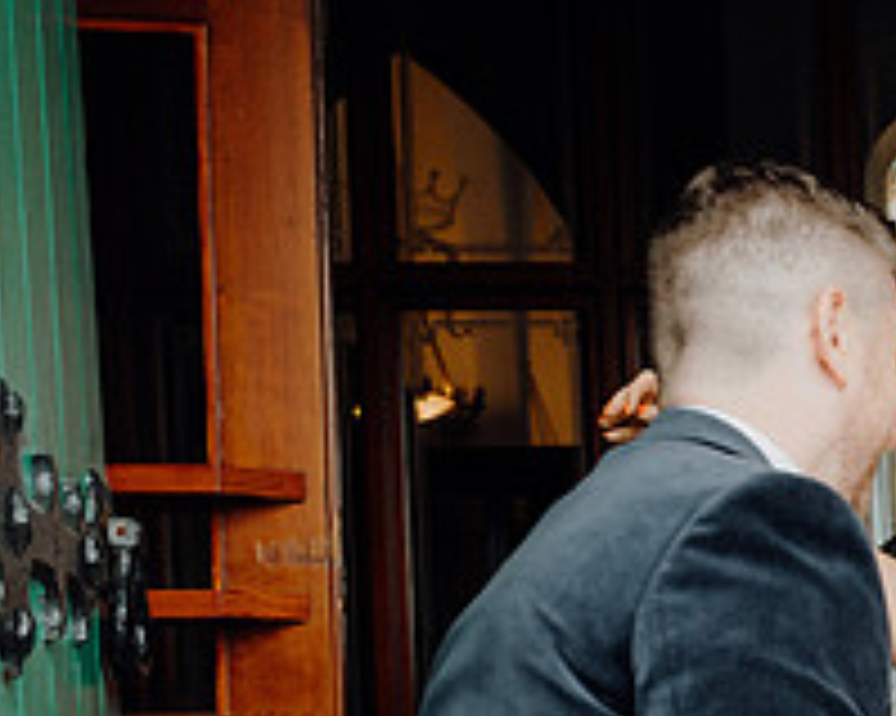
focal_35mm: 74
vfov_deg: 19.8
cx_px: 1112
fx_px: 1961
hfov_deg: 23.3
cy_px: 795
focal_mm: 27
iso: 320
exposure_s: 1/200
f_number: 3.5
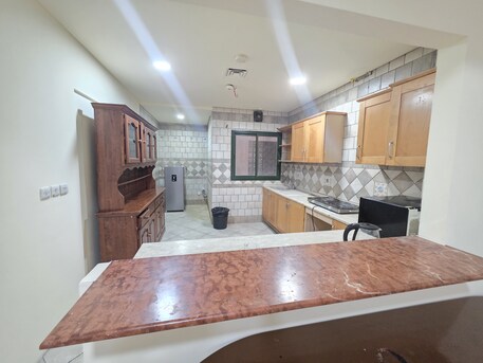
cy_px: 182
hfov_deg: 106.2
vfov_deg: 89.9
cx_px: 242
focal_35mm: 13
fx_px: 181
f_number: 1.9
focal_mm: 2.2
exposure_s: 1/50
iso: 640
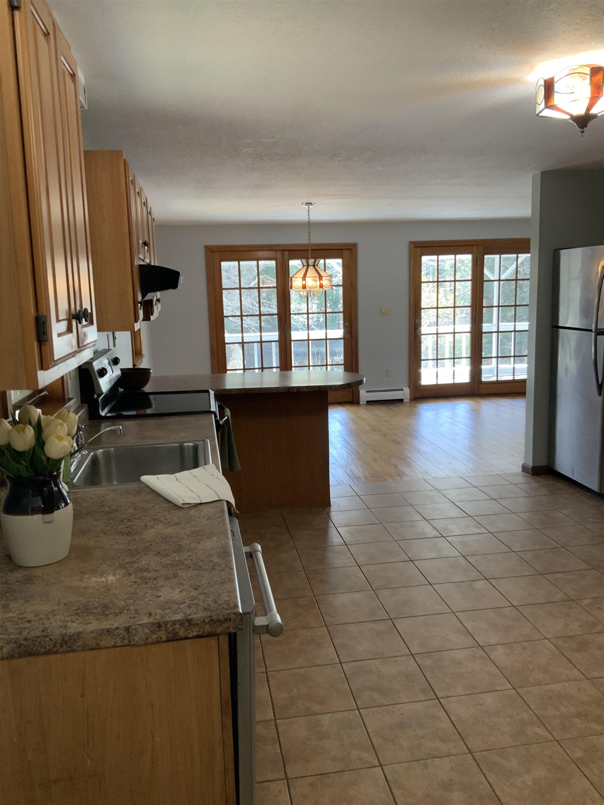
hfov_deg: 48.2
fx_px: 675
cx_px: 302
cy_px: 402
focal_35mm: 29
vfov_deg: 61.7
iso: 64
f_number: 1.8
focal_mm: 3
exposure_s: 1/60
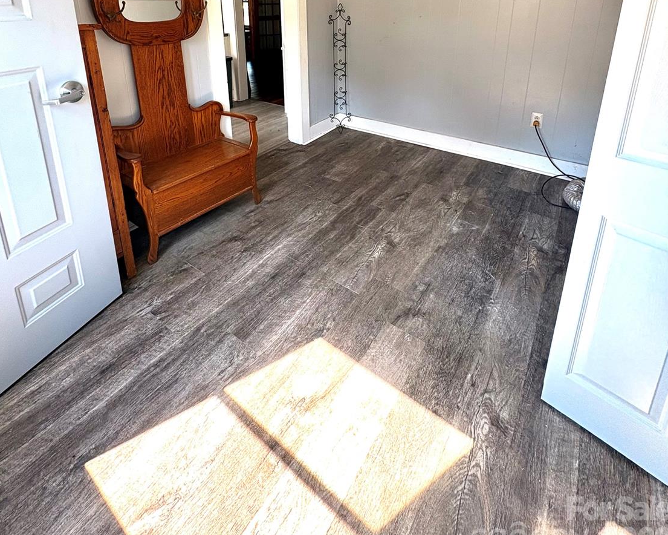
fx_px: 376
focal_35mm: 19
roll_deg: +0.1
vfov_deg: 63.9
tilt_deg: -14.0
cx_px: 327
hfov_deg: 83.3
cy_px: 99
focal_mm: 2.22
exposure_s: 1/99
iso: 125
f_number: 2.2
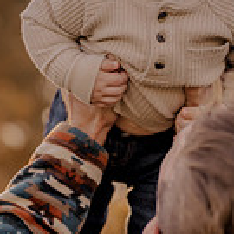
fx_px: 1392
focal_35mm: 182
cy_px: 10
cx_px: 120
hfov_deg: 9.6
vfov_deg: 9.6
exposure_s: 1/1600
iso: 250
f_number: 1.8
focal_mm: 50
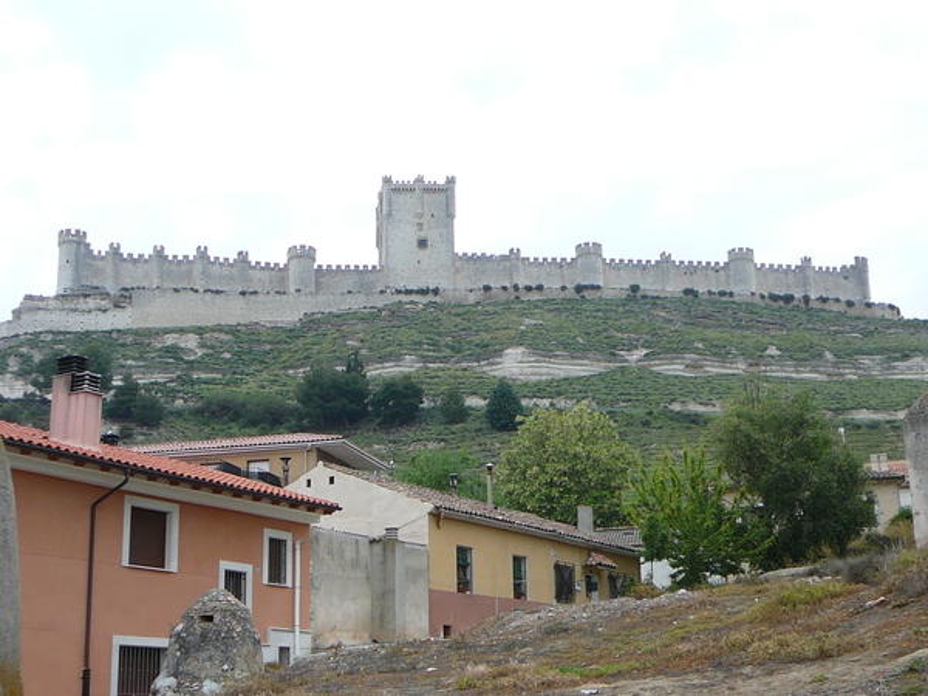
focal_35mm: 51
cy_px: 348
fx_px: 1367
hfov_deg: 37.5
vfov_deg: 28.6
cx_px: 464
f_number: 3.1
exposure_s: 1/320
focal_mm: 6.1
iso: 80
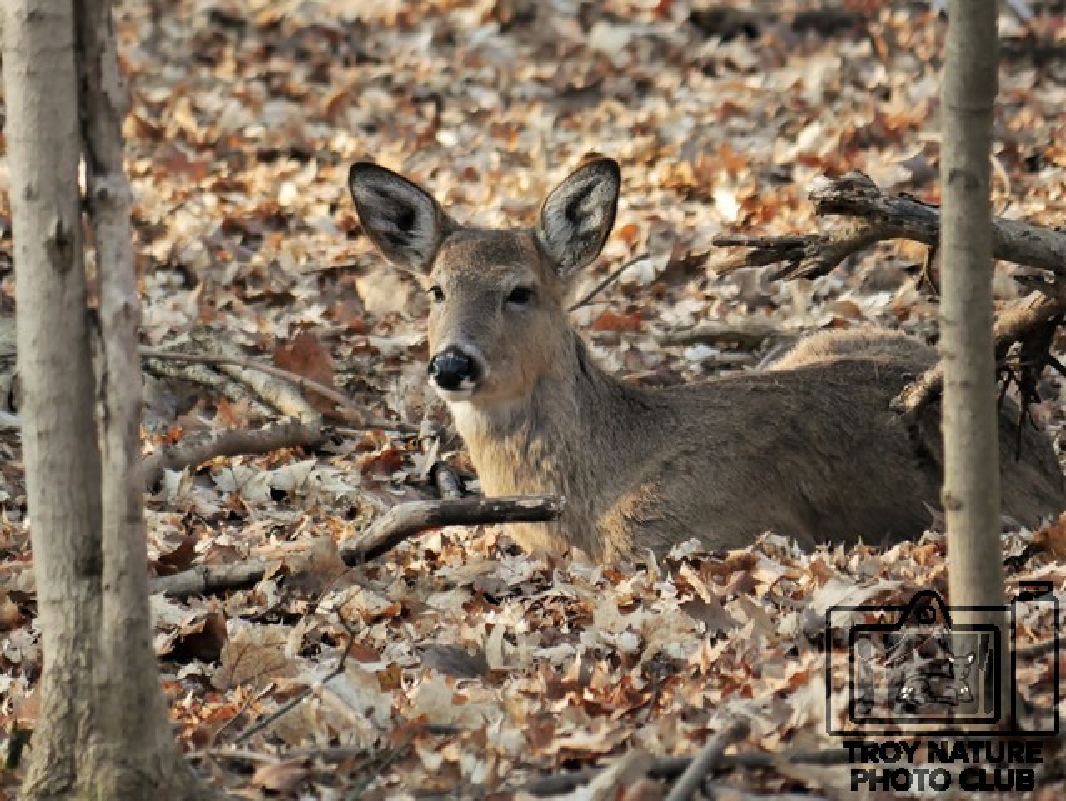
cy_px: 400
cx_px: 533
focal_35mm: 600
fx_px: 18491
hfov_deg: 3.3
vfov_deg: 2.5
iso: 1250
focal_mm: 300
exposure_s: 1/500
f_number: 5.6
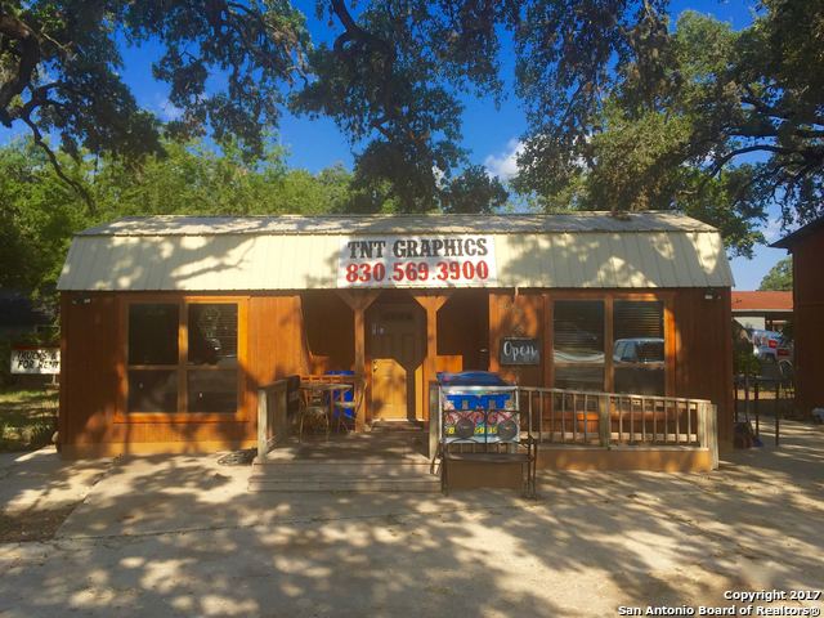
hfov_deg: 61.7
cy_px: 309
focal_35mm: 29
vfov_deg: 48.2
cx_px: 412
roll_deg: -0.1
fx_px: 690
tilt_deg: +1.6
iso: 32
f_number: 2.2
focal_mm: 4.15
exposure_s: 1/1276
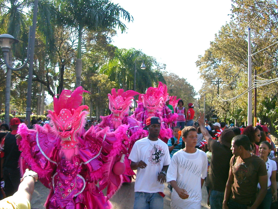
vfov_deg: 38.7
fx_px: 297
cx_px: 139
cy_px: 104
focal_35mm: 37
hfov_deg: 50.1
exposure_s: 1/356
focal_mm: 5.6
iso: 100
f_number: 2.7
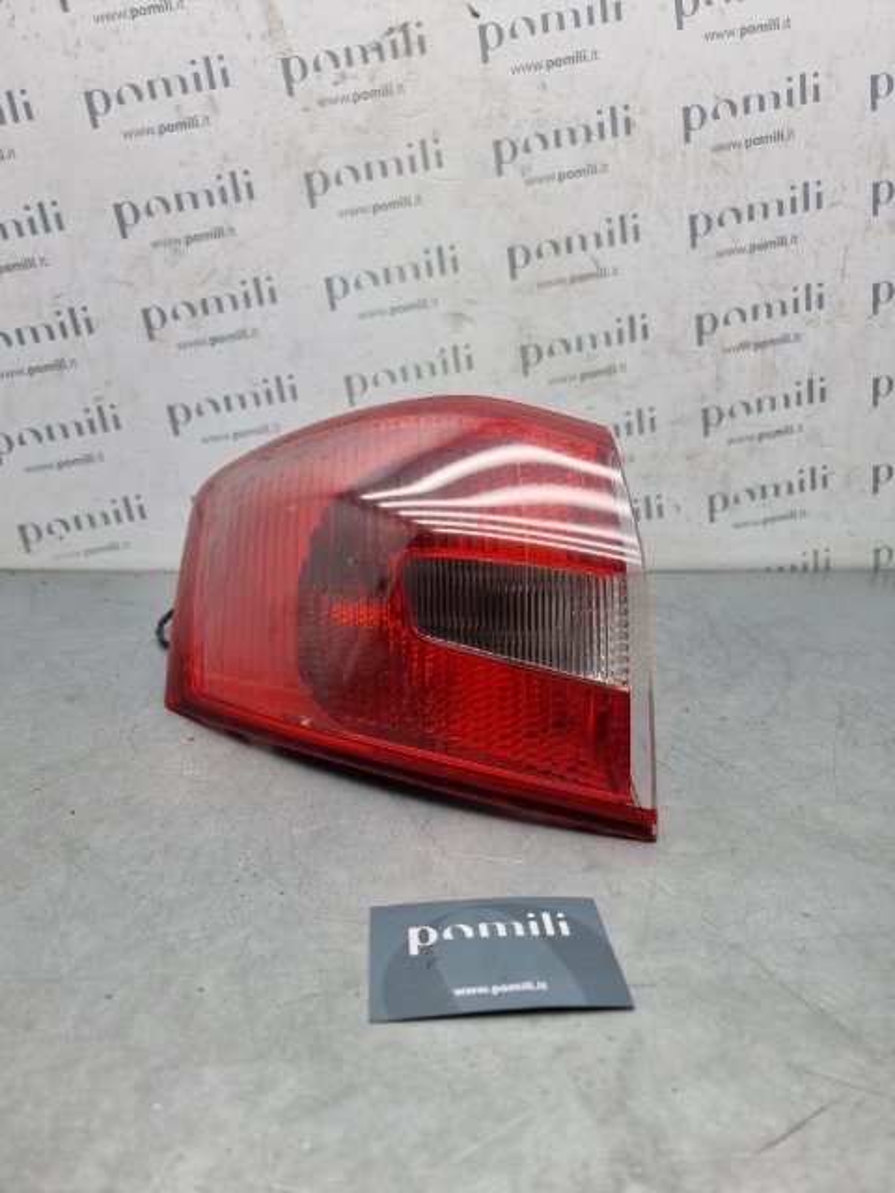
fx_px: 827
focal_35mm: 24
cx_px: 448
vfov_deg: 71.6
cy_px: 596
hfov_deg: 56.8
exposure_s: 1/233
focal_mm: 6.7
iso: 50
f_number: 1.8
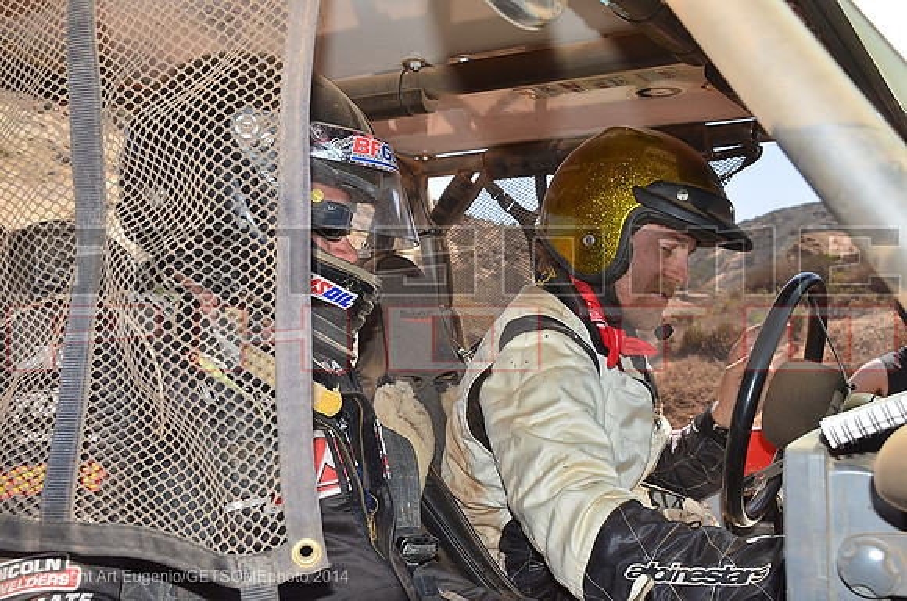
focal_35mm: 39
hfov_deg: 49.6
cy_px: 300
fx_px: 980
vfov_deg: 34.1
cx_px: 454
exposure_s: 1/320
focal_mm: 26
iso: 200
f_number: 7.1
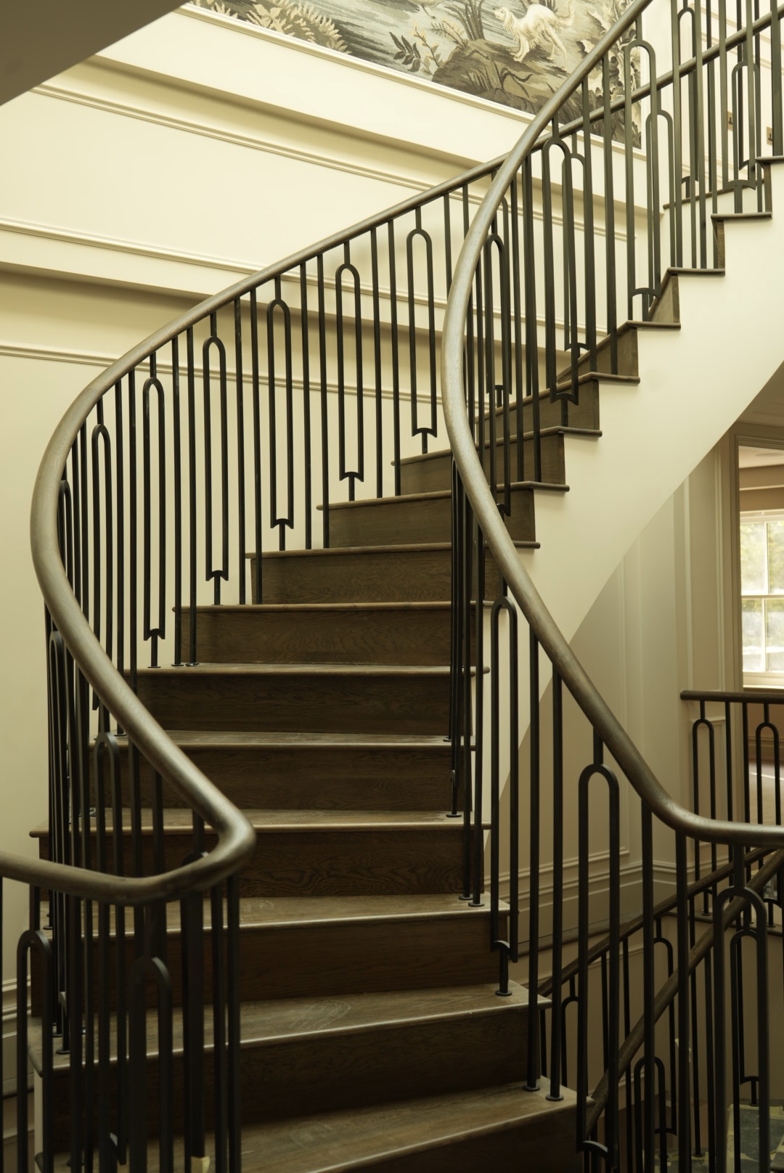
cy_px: 586
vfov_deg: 47.4
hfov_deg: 32.7
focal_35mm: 41
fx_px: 1337
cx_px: 392
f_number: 4.5
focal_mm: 41
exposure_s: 1/50
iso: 160
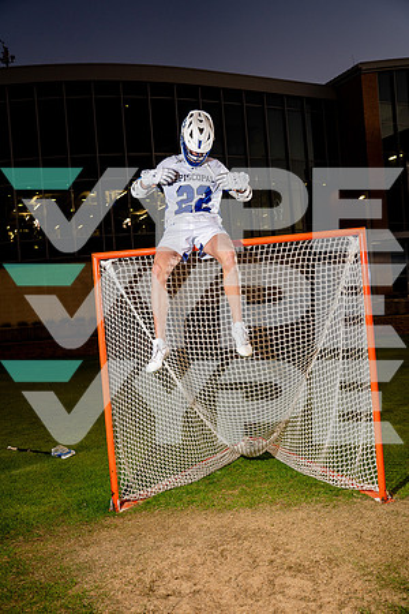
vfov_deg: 58.7
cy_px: 307
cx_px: 204
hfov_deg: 41.1
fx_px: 545
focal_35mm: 32
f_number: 4
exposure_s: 1/250
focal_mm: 32
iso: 400
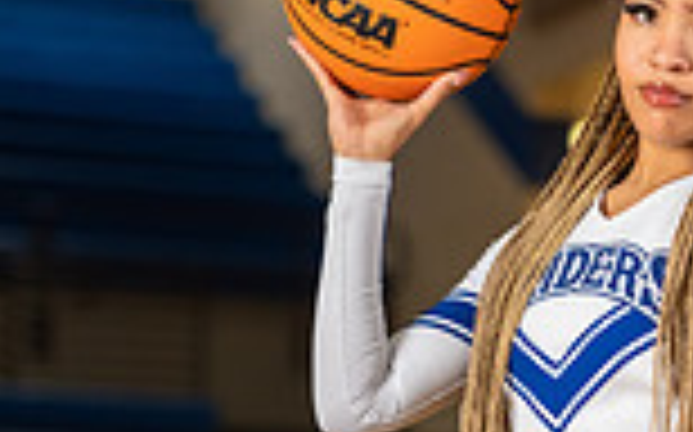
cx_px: 585
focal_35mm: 313
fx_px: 5907
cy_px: 716
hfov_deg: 6.7
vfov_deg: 4.2
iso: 500
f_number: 2.8
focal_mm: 105
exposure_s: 1/160
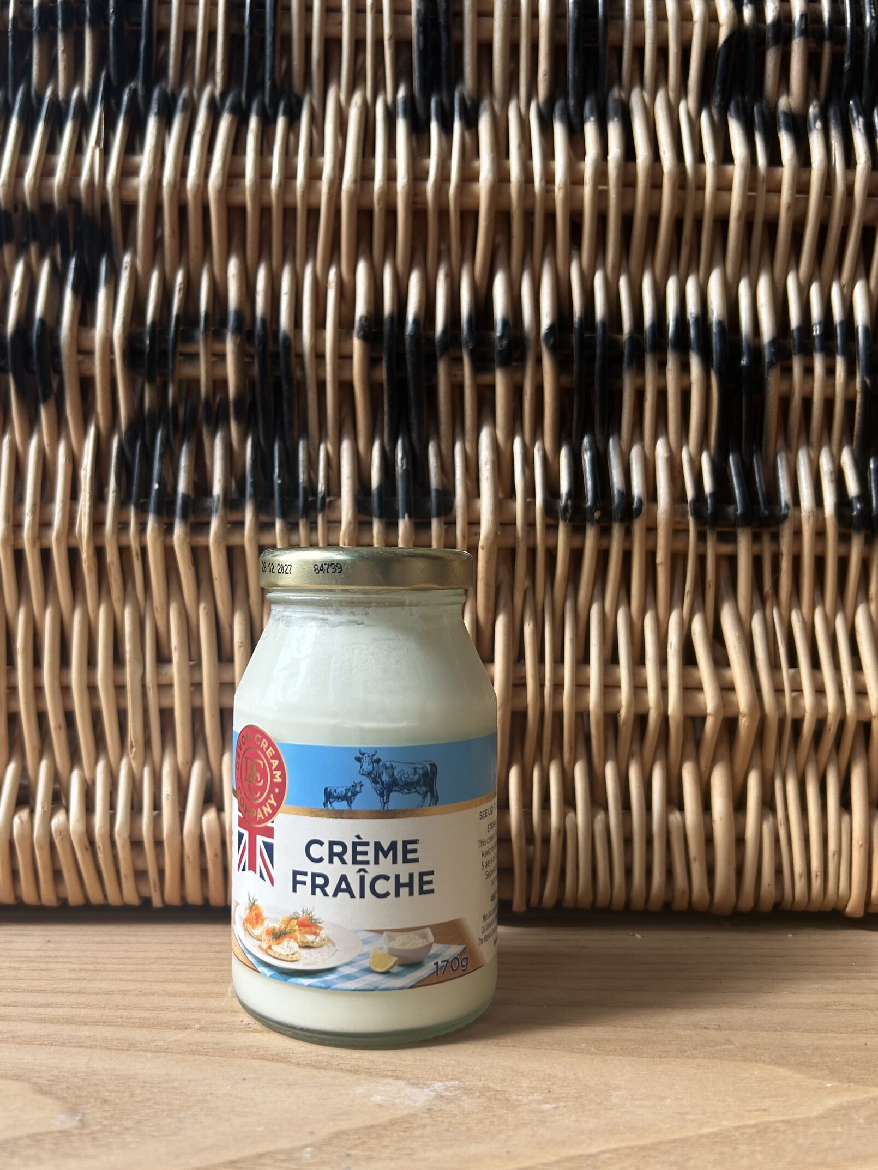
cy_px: 560
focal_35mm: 31
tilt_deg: -1.3
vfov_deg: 58.3
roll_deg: +0.1
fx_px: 1048
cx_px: 384
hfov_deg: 45.3
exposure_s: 1/464
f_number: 1.5
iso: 50
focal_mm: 5.7
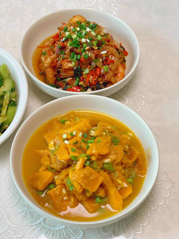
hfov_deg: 28.0
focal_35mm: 52
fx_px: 359
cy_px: 120
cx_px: 90
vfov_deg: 36.8
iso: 50
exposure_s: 1/122
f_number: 2.4
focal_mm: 6
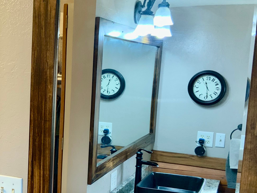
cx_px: 40
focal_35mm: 60
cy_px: 127
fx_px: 445
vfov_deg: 24.3
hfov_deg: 31.1
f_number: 1.8
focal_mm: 3
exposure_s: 1/60
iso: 50
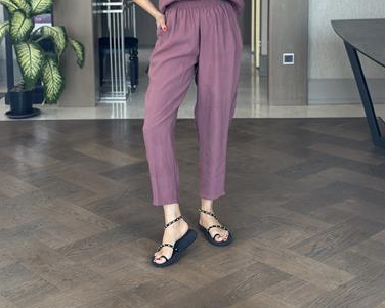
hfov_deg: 30.0
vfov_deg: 23.8
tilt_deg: -19.6
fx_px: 718
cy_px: 56
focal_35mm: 63
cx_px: 194
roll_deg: +0.7
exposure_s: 1/100
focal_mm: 6.86
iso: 125
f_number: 1.78
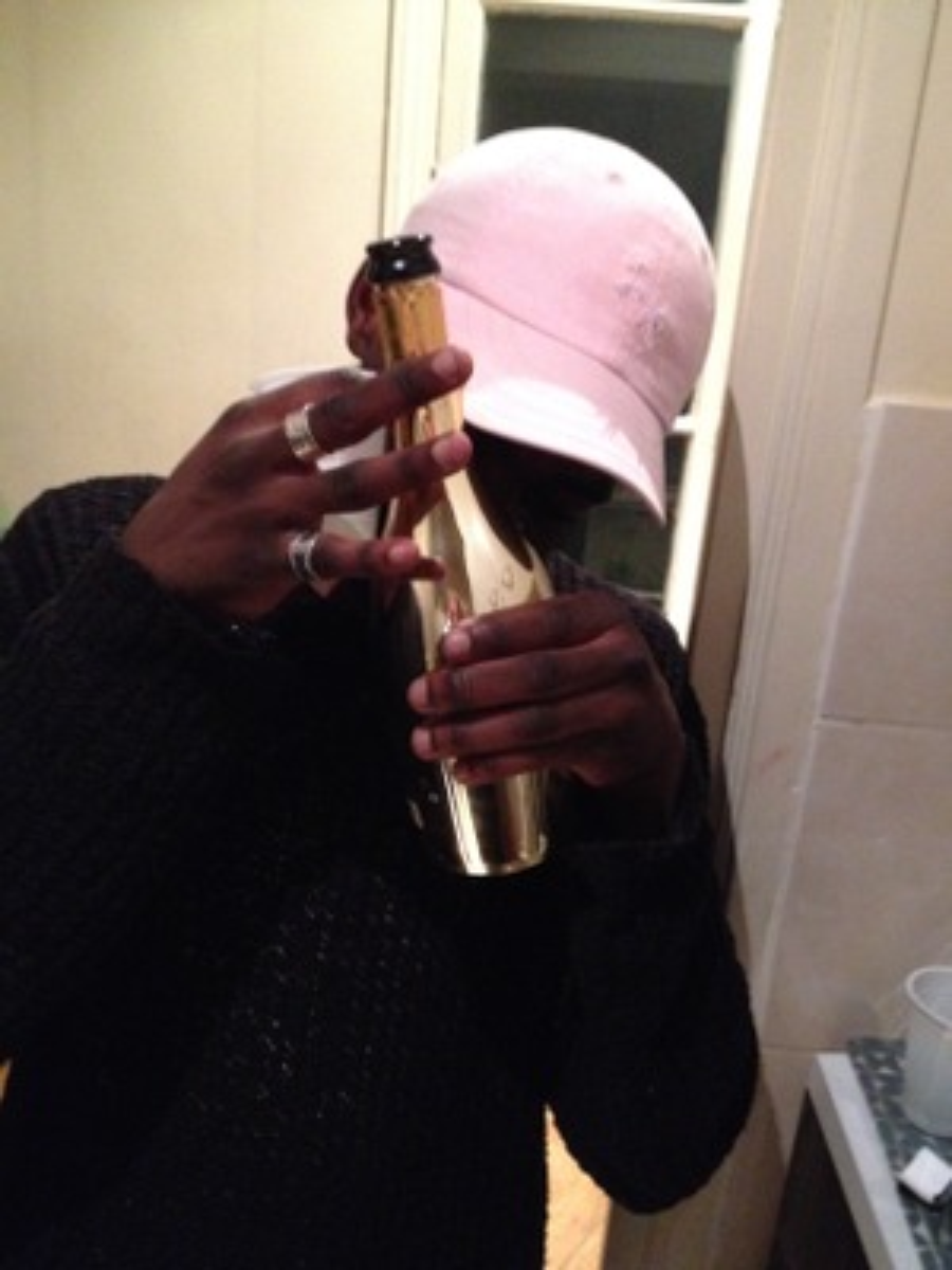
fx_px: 1283
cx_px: 476
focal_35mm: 35
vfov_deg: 52.6
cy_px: 635
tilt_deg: -20.6
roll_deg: -4.3
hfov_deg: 40.7
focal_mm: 4.28
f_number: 2.4
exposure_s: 1/15
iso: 640
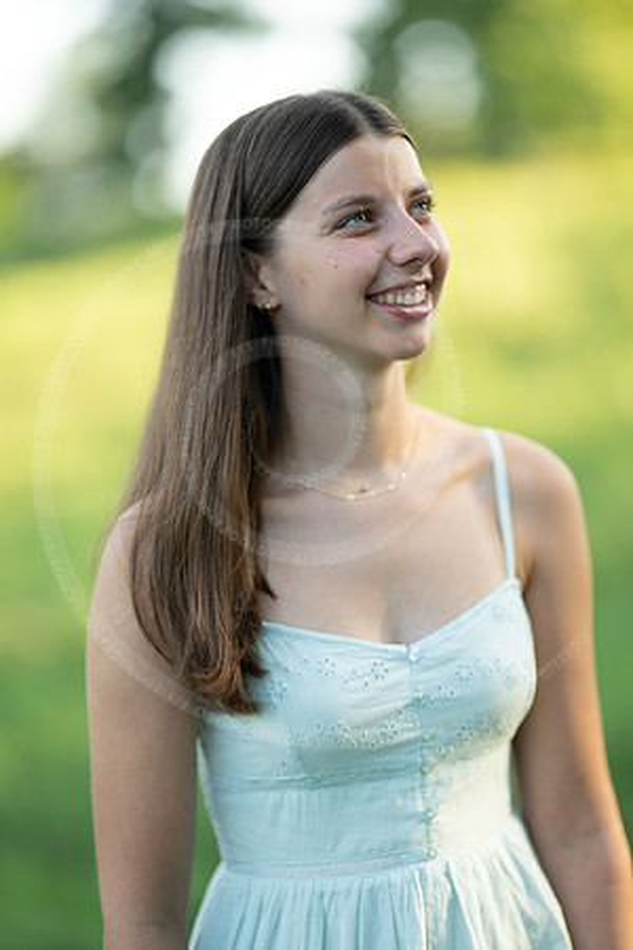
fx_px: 2242
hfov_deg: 16.1
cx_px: 316
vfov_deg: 23.9
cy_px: 475
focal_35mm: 85
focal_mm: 85
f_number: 1.2
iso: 160
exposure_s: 1/1000
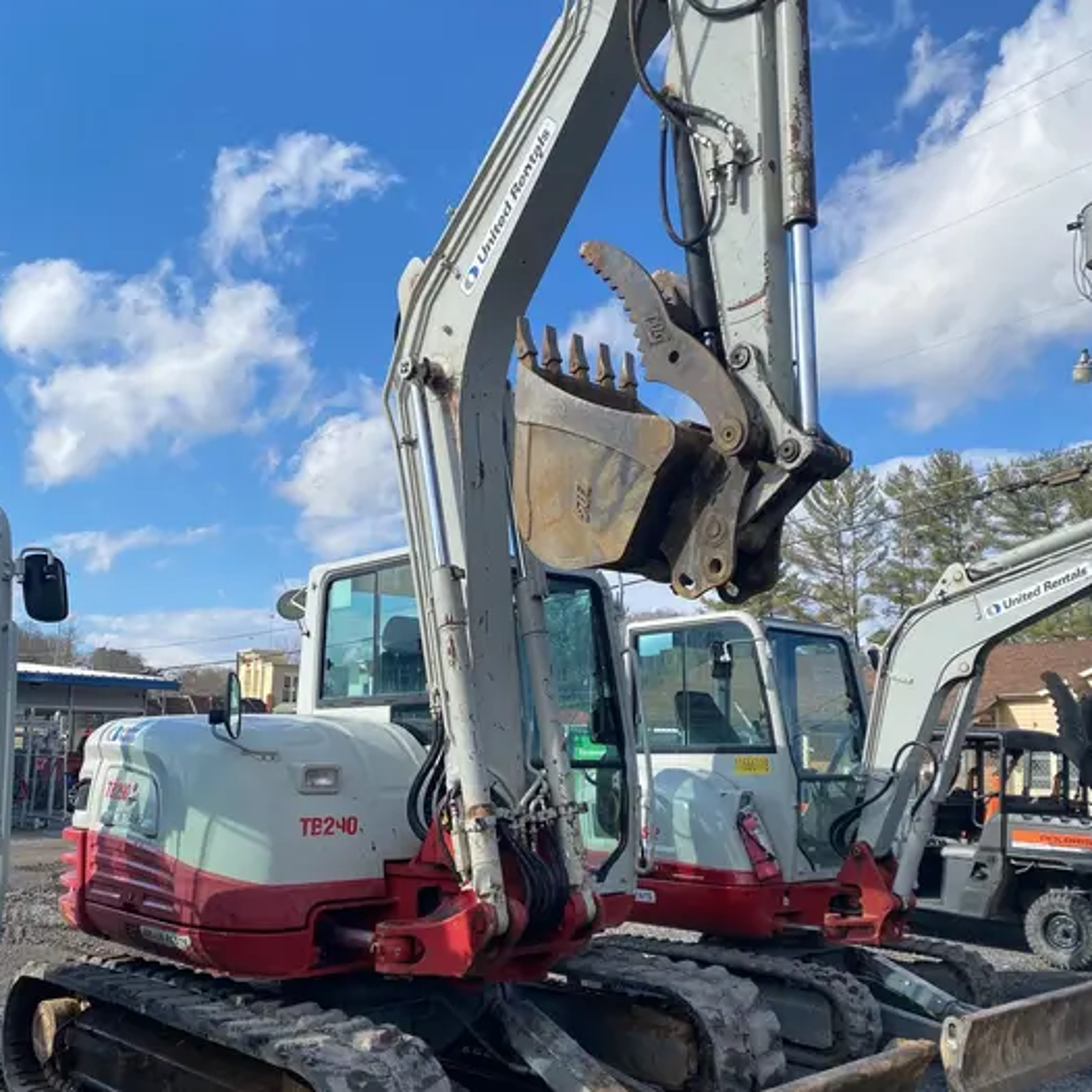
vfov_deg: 51.1
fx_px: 1142
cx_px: 548
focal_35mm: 32
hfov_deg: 51.1
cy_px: 570
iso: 32
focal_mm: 4.25
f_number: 1.8
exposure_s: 1/2463
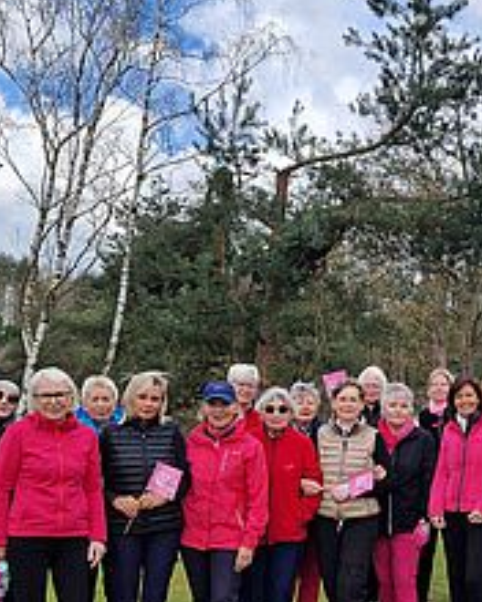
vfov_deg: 36.0
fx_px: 909
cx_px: 471
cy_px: 431
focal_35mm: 51
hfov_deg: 28.1
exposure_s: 1/1124
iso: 50
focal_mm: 5.4
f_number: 1.8
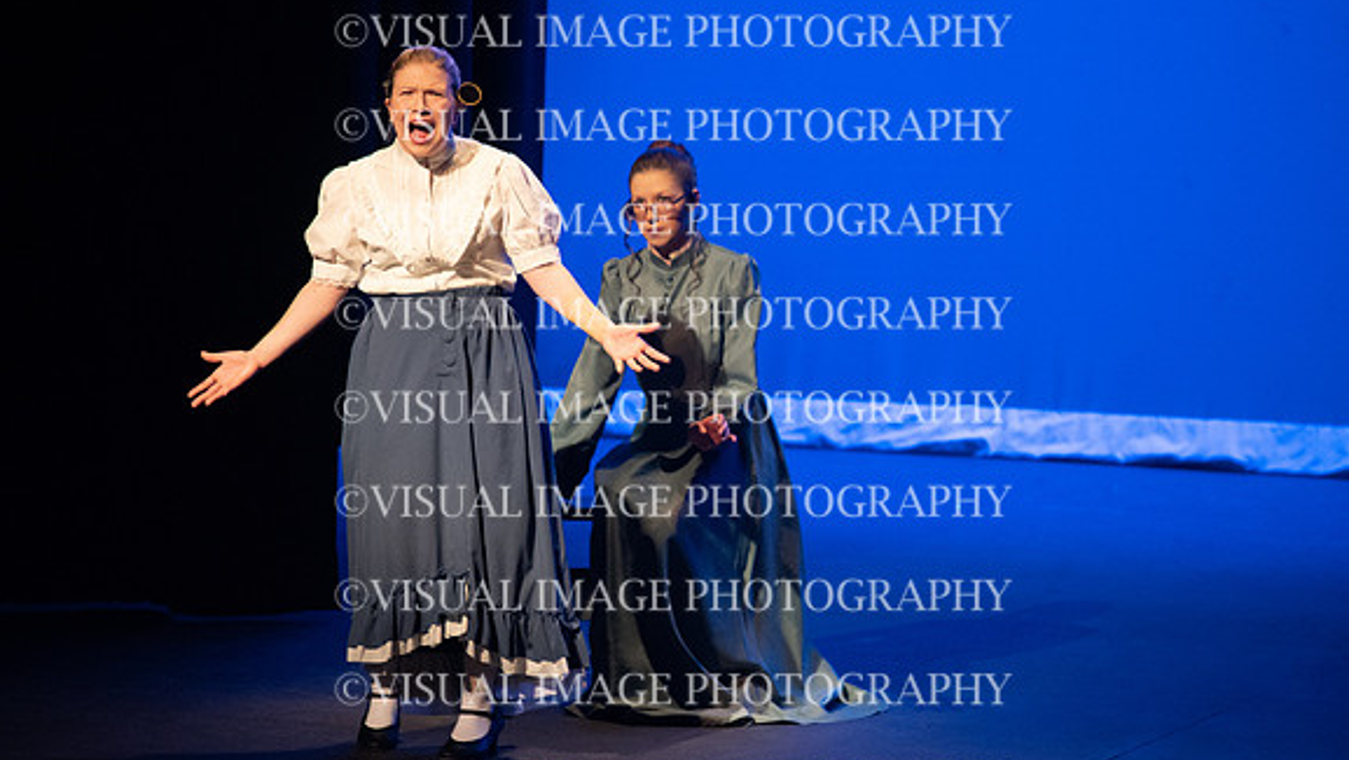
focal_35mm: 442
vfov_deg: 2.8
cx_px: 673
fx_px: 15816
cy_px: 360
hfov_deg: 4.9
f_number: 6.3
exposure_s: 1/160
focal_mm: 420
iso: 10000
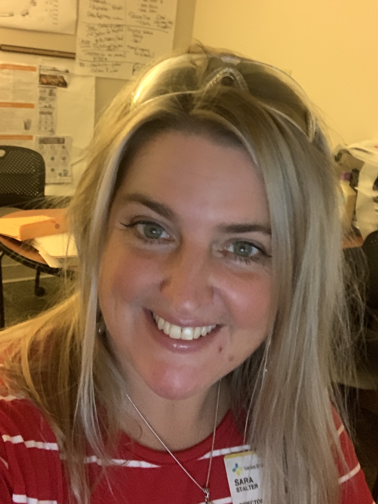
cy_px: 252
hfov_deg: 44.2
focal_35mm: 32
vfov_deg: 56.8
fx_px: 466
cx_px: 189
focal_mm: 2.87
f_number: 2.2
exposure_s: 1/15
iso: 640
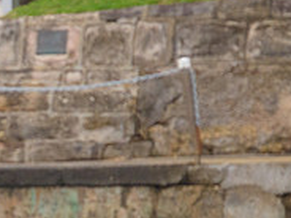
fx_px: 21781
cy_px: 278
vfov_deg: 0.6
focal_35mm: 2591
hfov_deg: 0.8
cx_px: -182
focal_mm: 800
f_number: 11
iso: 1400
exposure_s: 1/1250
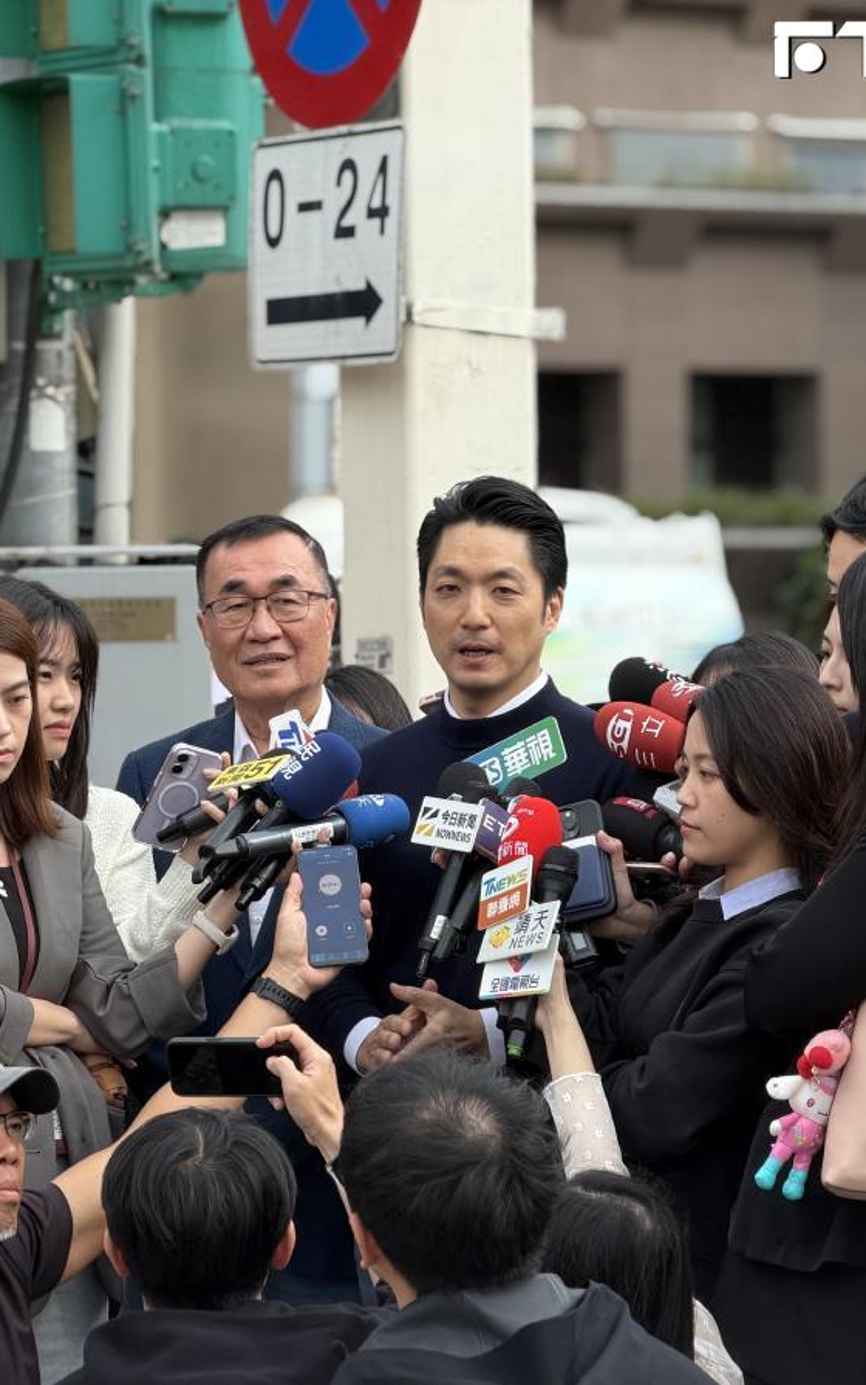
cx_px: 329
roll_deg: +0.4
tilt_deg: -1.5
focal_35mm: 142
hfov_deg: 9.2
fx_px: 5362
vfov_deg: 14.7
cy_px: 692
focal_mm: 16.89
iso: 50
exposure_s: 1/390
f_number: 2.8
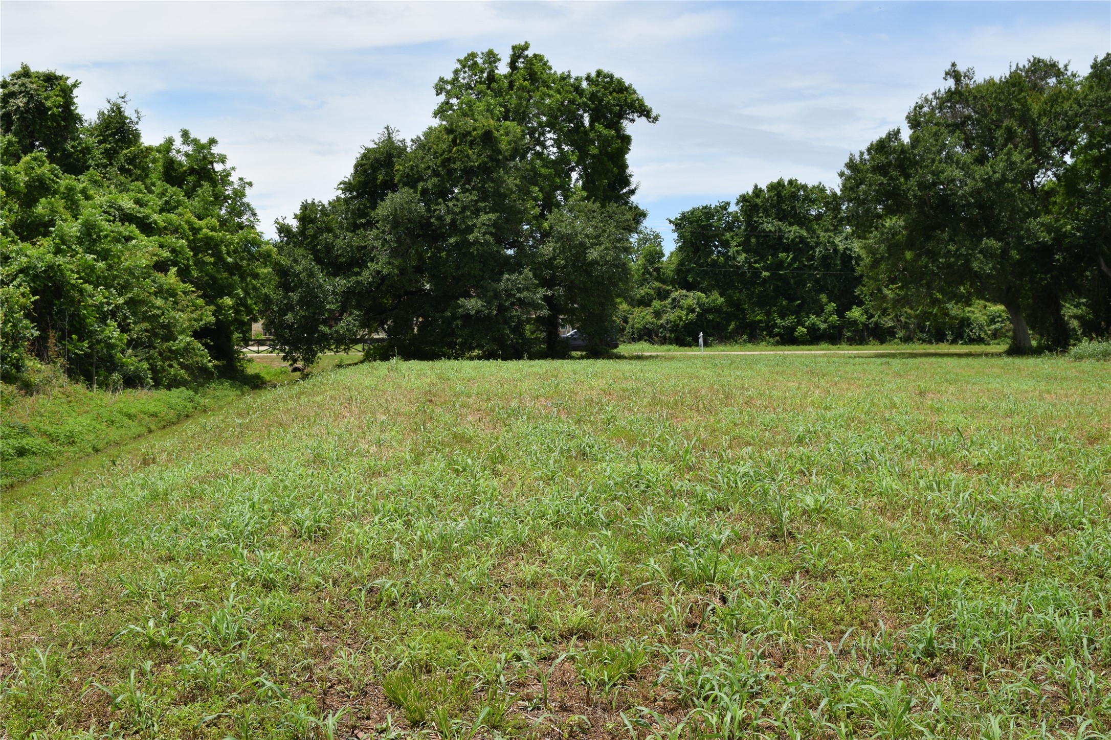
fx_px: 1481
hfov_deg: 41.1
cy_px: 370
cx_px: 556
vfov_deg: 28.1
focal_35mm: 48
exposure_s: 1/500
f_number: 11
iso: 200
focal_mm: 32
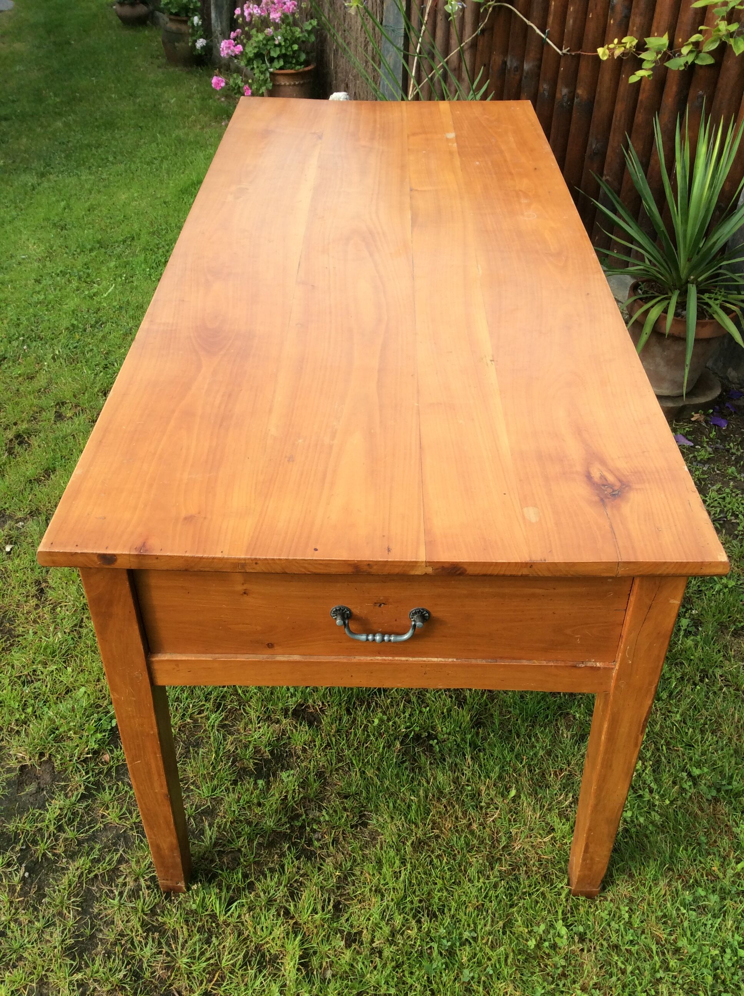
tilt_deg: -37.8
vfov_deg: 56.9
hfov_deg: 44.1
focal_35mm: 32
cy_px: 498
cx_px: 372
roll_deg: -1.3
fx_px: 919
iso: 32
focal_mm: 3.3
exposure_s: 1/251
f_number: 2.4
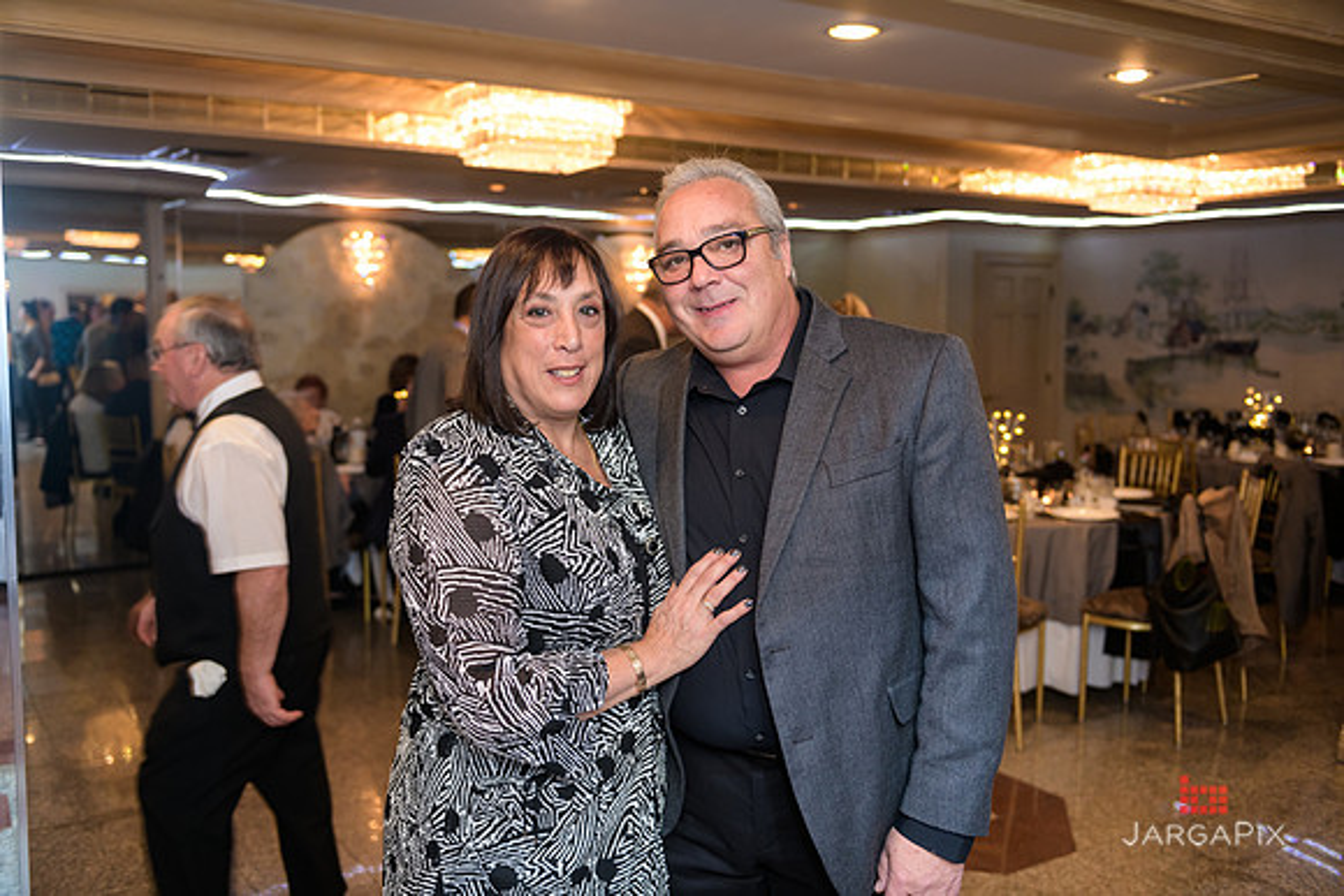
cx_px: 672
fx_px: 1270
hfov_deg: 55.8
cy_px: 448
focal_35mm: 34
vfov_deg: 38.9
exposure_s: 1/100
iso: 800
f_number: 3.2
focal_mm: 34
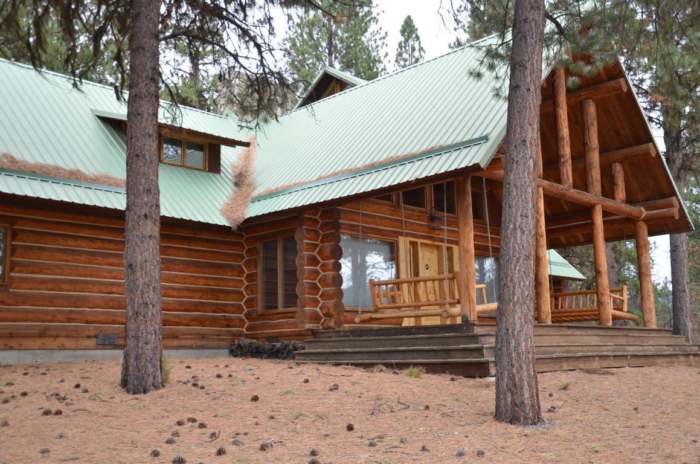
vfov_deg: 34.1
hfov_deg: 49.6
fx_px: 757
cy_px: 232
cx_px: 350
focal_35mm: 39
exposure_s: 1/160
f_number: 4
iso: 200
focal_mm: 26
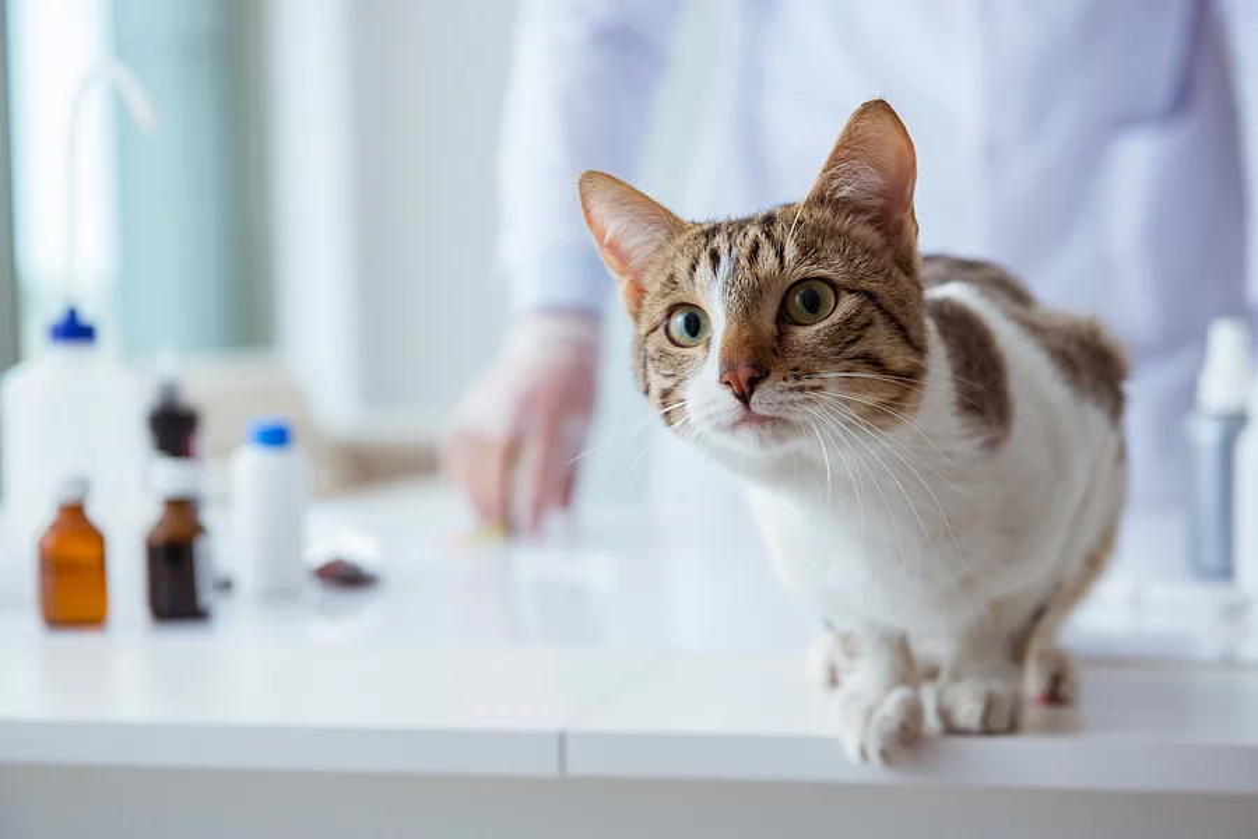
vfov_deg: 19.5
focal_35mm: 70
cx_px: 629
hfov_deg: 28.8
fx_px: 2446
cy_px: 420
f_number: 4
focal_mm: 70
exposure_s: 1/100
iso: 125
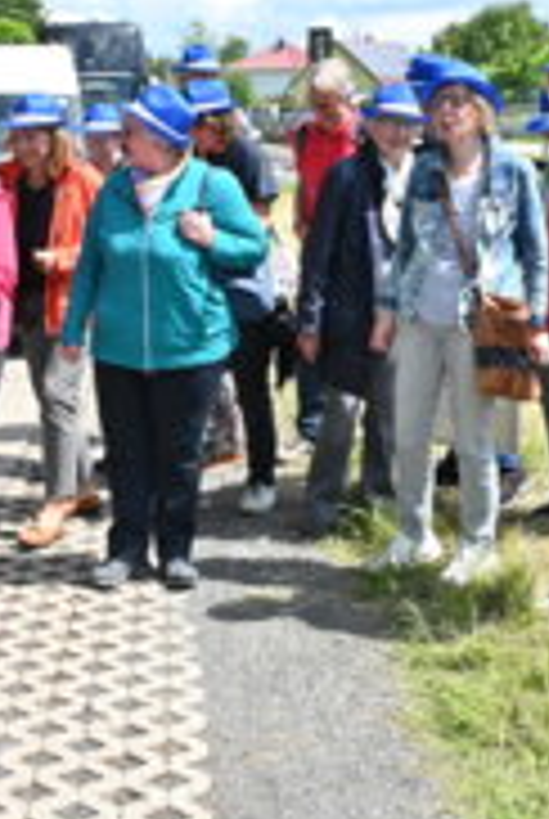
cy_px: 227
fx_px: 1574
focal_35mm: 69
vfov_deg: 28.8
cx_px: -9
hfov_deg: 19.2
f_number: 11
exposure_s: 1/250
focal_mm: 21
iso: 320
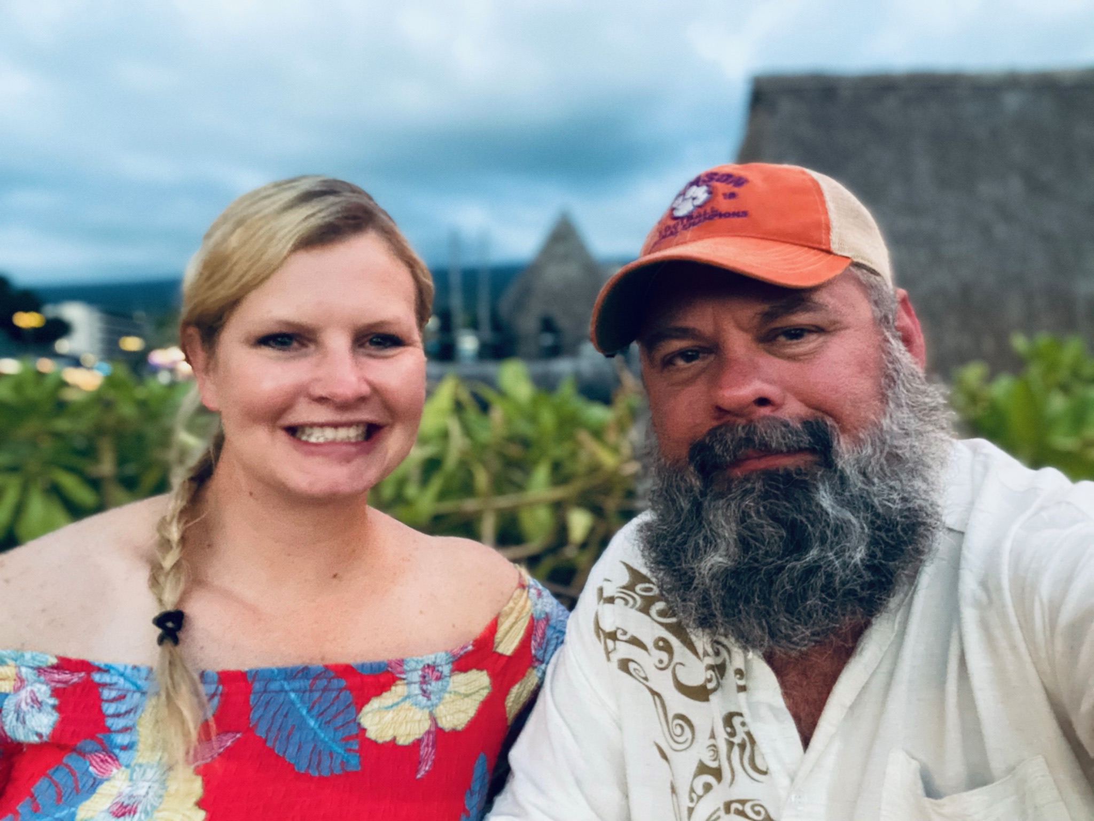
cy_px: 410
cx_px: 547
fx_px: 948
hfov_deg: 60.0
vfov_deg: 46.8
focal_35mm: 30
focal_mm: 2.71
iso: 640
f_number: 2.2
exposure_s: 1/17
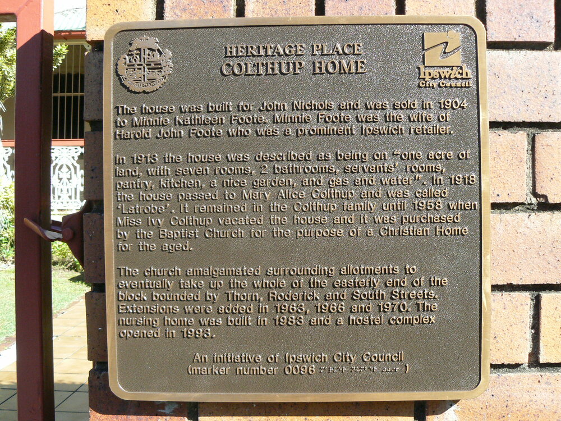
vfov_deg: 39.7
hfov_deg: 51.4
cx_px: 280
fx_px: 583
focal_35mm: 36
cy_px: 210
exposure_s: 1/400
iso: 200
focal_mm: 6
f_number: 5.6
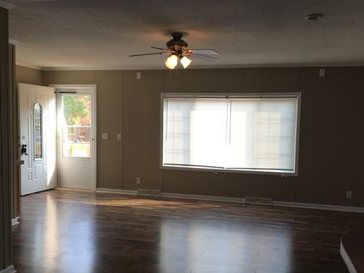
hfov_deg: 51.4
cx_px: 186
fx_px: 379
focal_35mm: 36
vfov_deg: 39.6
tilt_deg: -4.3
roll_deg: -1.1
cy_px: 150
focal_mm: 4.15
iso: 40
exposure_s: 1/120
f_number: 2.2
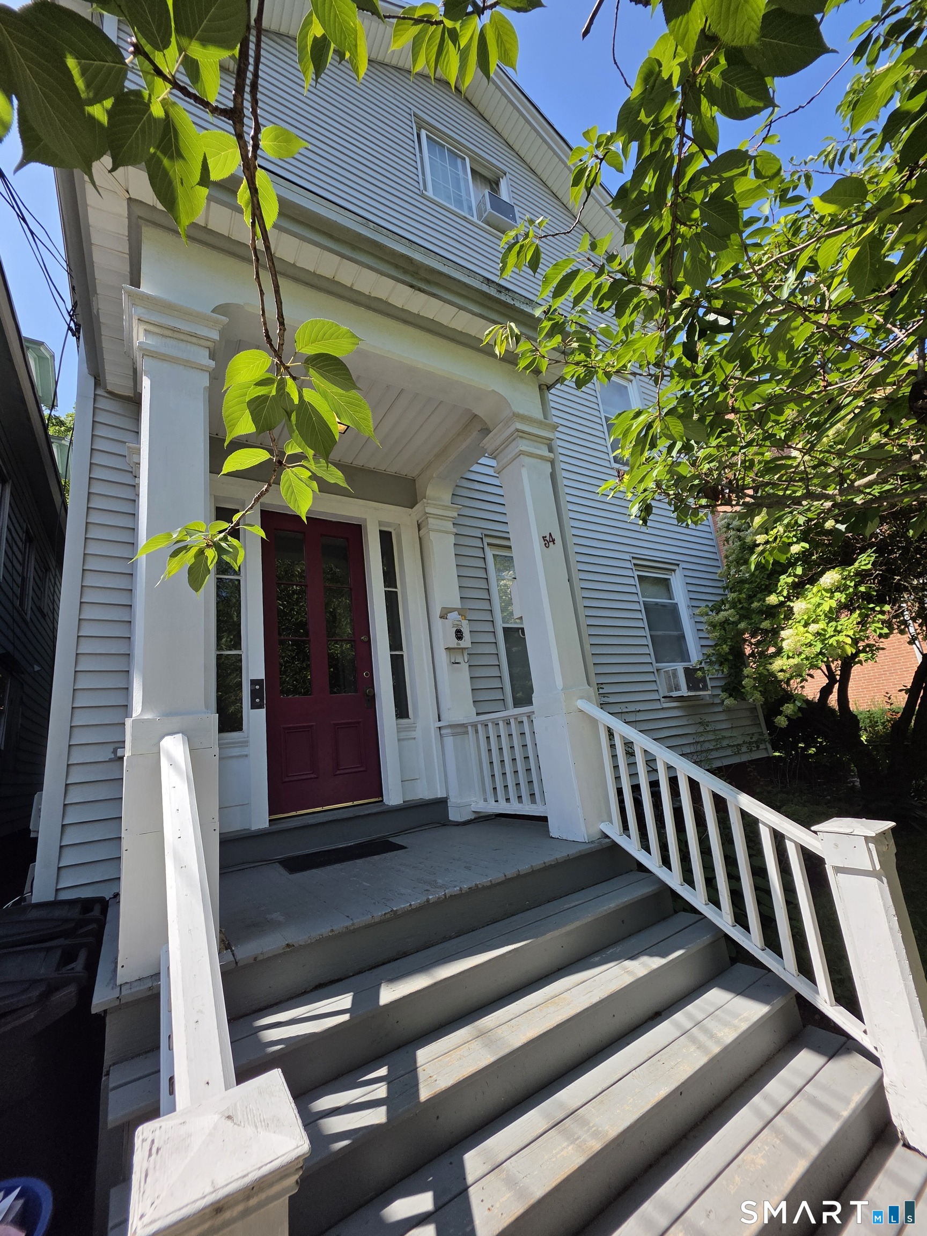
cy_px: 618
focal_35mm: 13
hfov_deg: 89.9
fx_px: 464
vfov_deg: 106.2
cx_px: 464
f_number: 1.9
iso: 40
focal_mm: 2.2
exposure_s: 1/1538
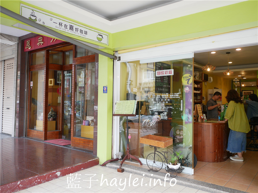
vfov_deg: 46.8
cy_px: 96
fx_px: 224
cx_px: 129
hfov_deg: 60.0
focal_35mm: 30
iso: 200
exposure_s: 1/125
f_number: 2
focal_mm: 15
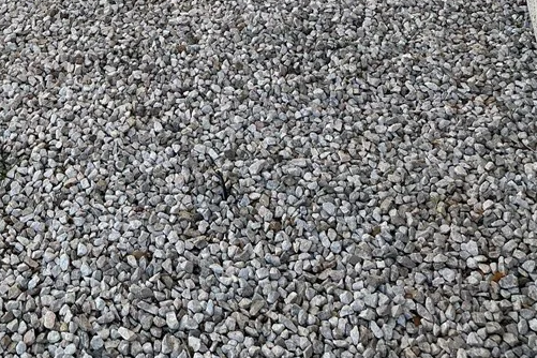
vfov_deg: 22.2
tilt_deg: -18.0
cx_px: 175
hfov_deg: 38.4
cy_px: -166
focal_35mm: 51
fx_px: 761
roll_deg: -0.8
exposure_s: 1/785
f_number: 1.78
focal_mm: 6.86
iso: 80
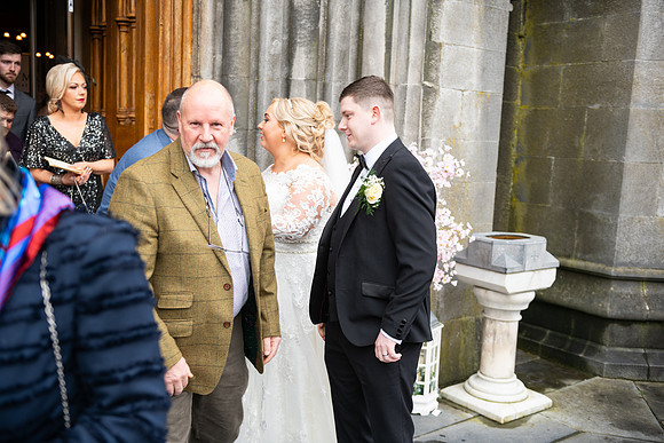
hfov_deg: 53.1
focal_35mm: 36
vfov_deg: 36.9
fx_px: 664
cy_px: 222
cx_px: 332
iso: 125
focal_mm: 36
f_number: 3.5
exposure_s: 1/160
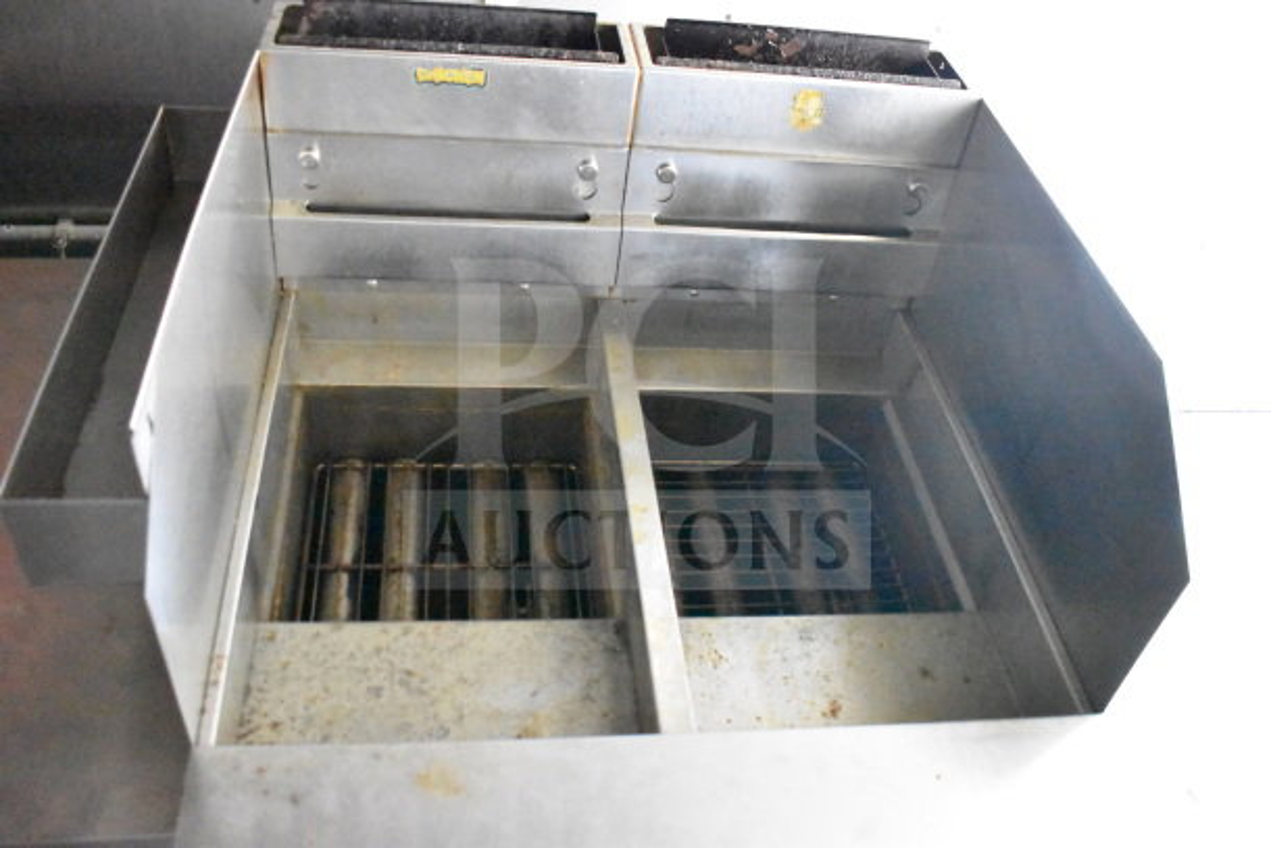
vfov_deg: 43.6
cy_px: 424
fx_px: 1059
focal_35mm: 30
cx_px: 636
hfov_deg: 61.9
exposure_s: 1/15
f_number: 3.8
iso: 25600
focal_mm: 20
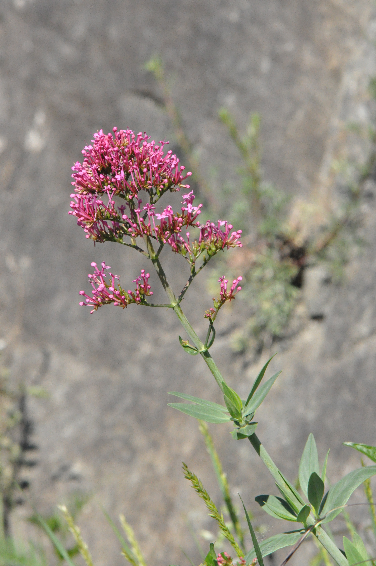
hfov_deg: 8.7
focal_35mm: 158
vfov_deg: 13.1
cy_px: 283
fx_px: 2474
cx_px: 188
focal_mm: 105
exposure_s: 1/4000
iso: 3200
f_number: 9
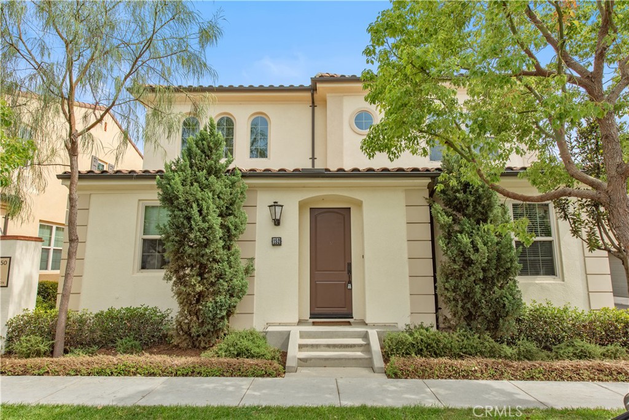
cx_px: 314
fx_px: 367
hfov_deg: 81.2
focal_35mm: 21
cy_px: 210
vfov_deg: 59.5
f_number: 9
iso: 200
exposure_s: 1/320
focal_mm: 21
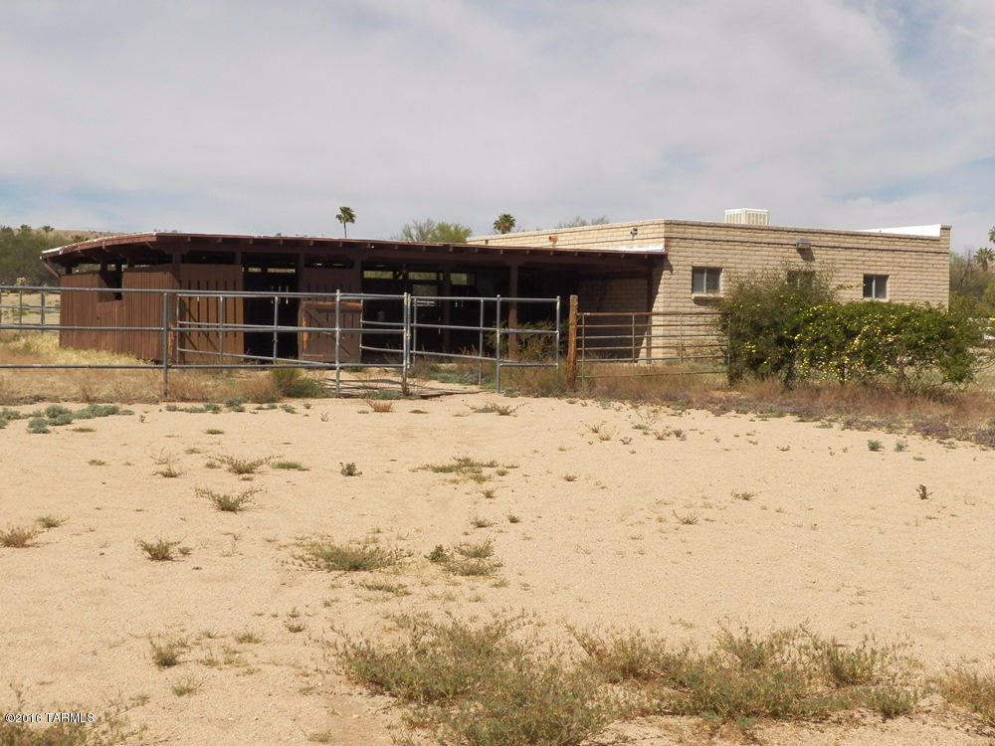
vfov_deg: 29.1
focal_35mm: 50
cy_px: 373
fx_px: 1437
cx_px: 498
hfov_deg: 38.2
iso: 125
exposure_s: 1/1250
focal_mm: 8.9
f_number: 5
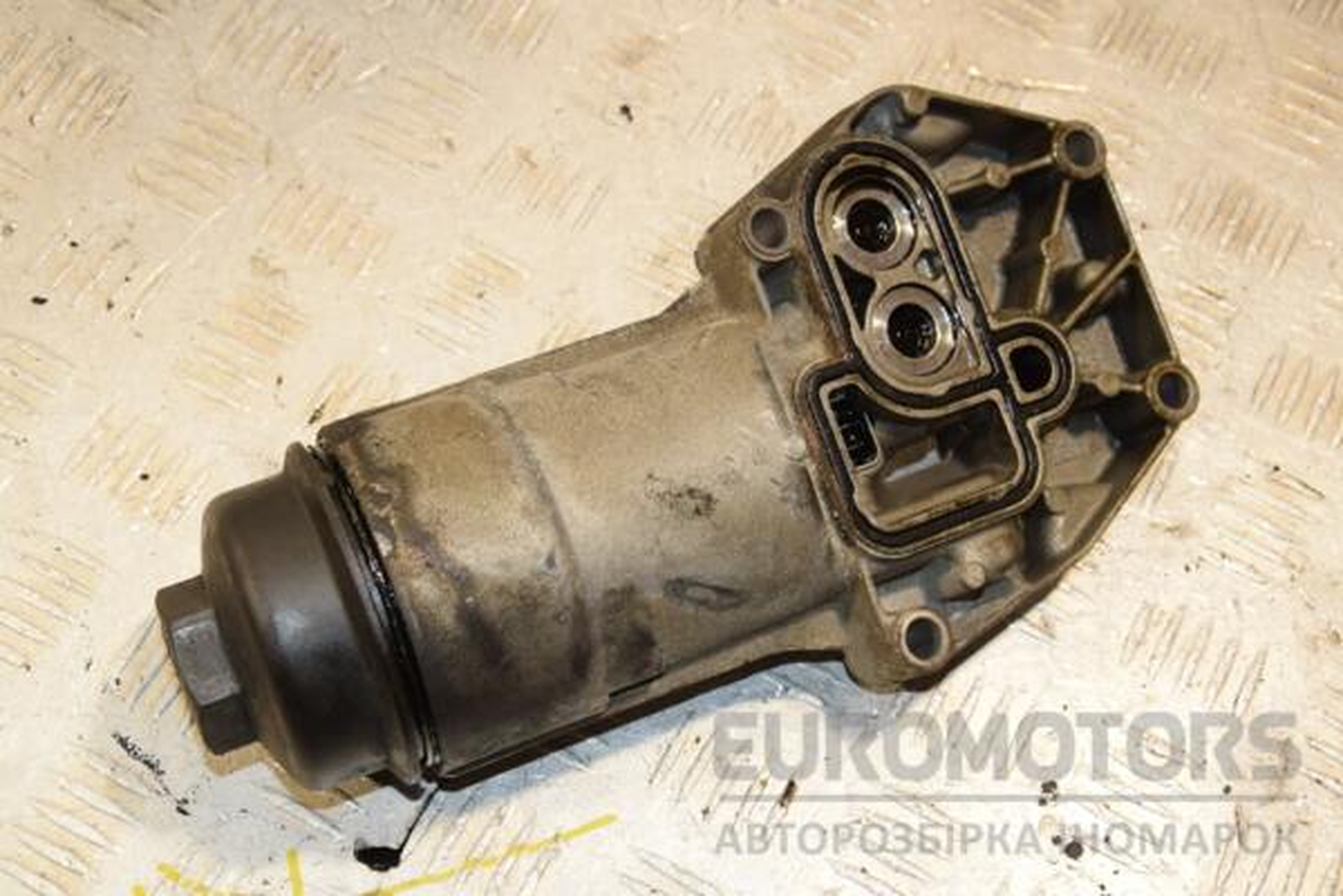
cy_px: 448
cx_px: 672
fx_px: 2238
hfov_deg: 33.4
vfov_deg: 22.6
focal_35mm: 60
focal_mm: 40
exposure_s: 1/200
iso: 800
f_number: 8
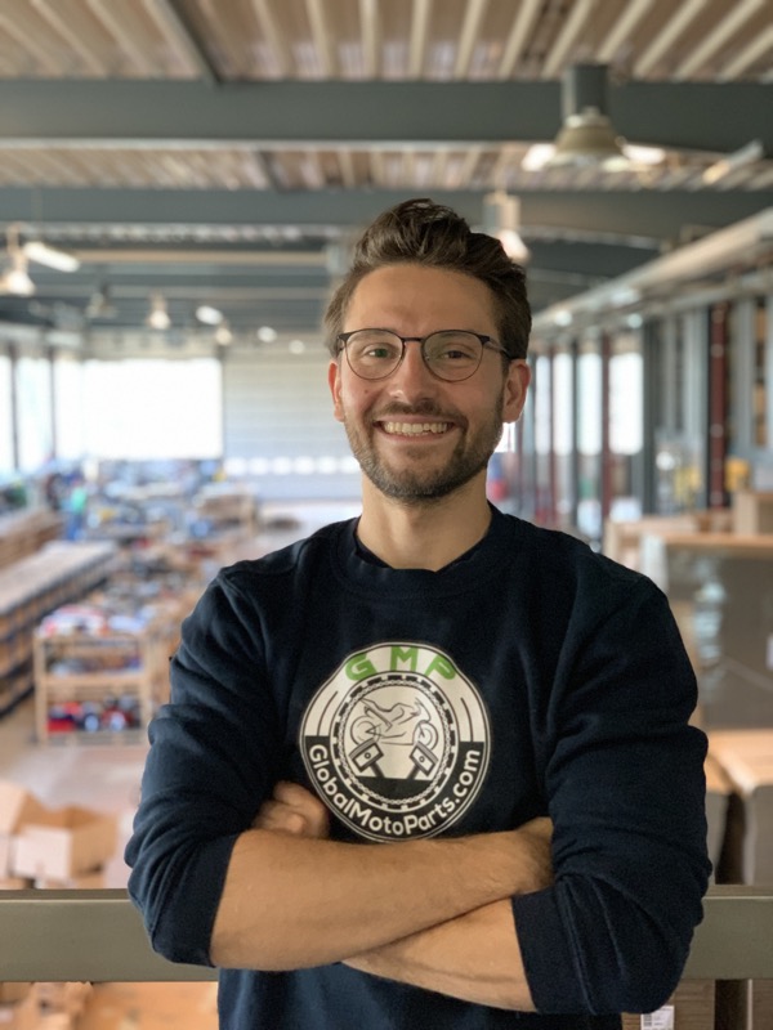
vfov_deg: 36.8
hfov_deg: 28.0
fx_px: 1548
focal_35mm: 52
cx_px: 386
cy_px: 515
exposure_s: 1/46
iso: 400
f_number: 2.4
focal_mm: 6
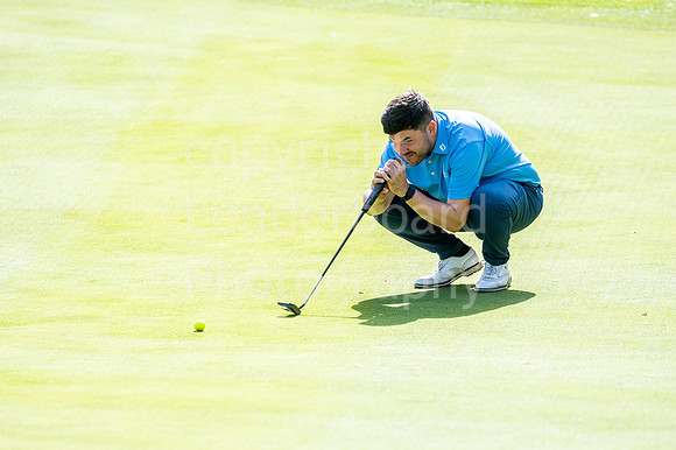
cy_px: 225
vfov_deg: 4.6
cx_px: 338
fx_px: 5630
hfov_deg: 6.9
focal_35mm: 300
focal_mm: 200
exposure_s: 1/800
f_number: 4
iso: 200
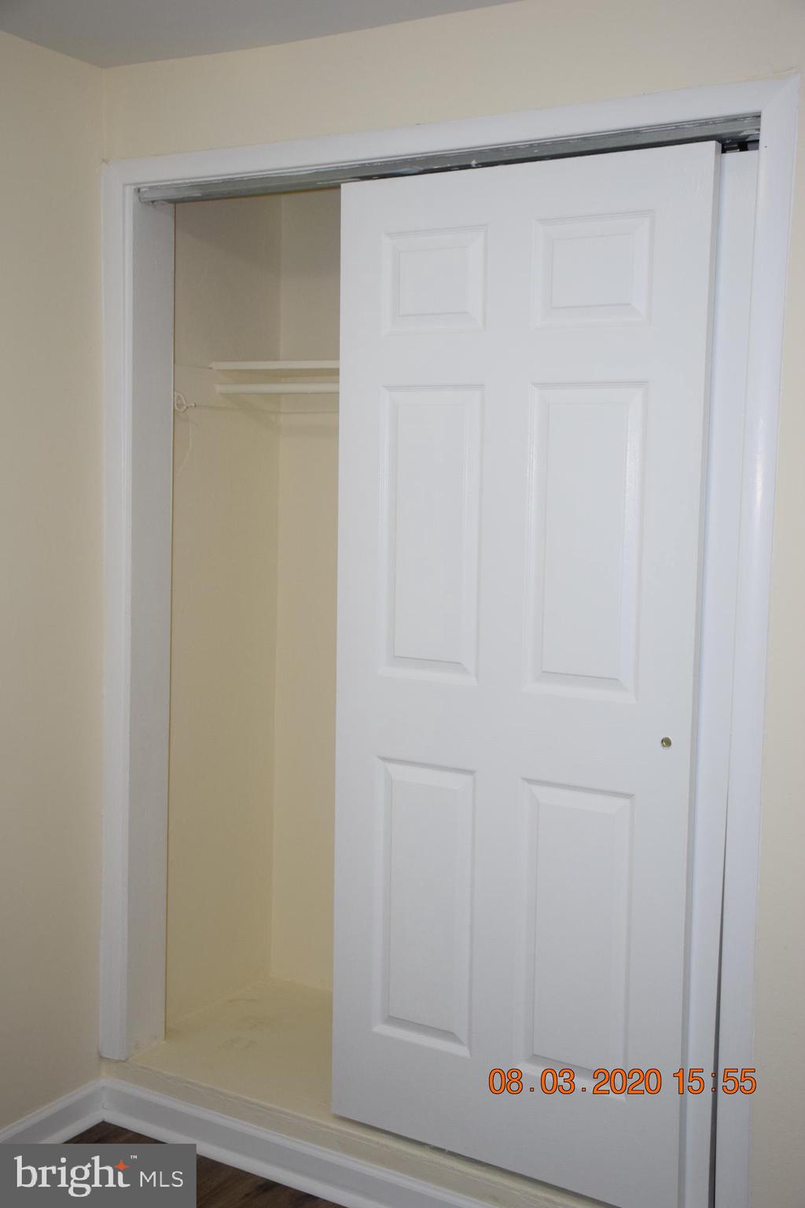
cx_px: 402
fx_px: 1358
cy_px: 604
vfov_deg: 47.9
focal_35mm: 40
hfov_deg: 33.0
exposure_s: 1/100
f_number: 5
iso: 800
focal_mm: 27
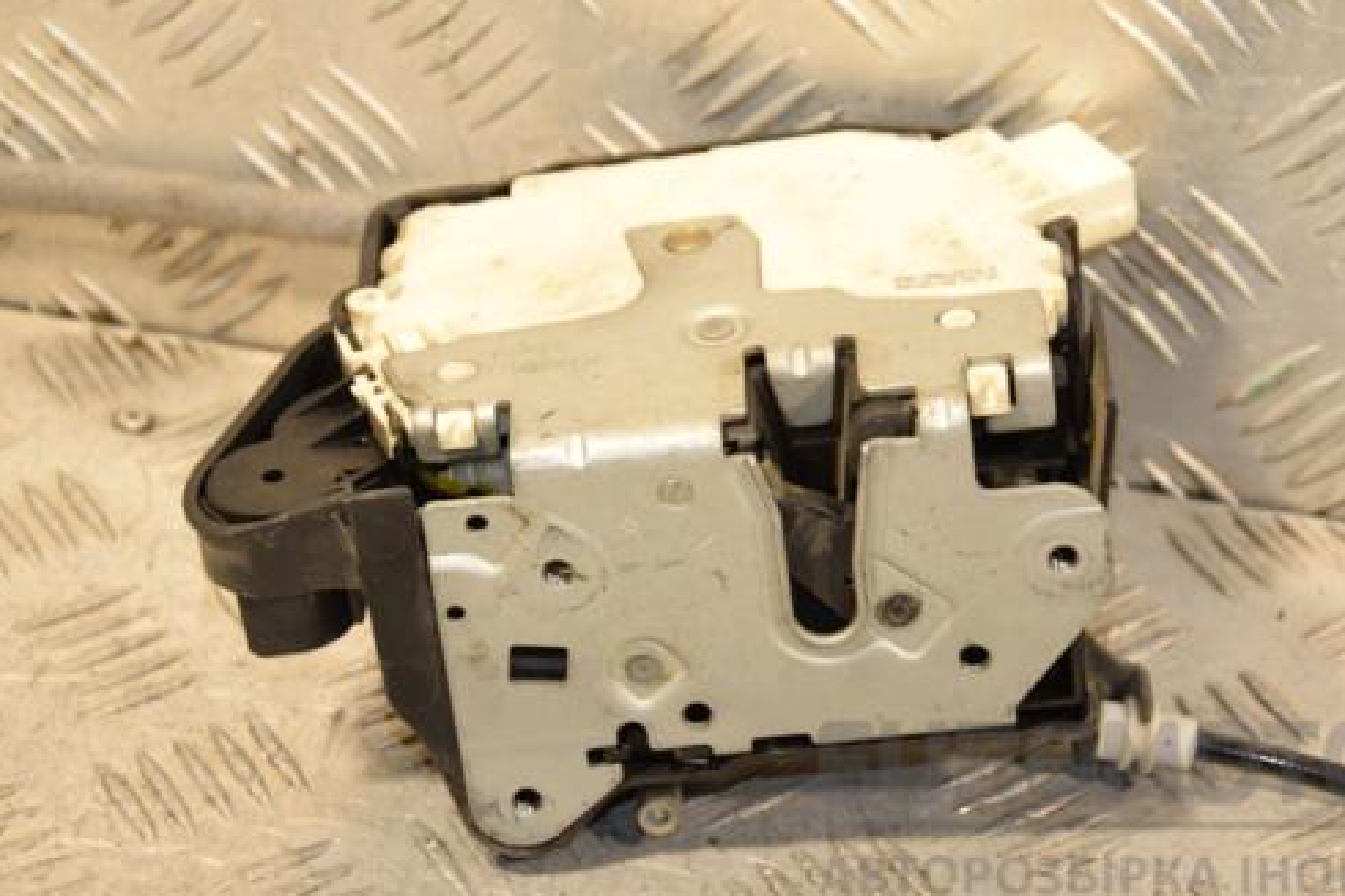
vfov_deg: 11.3
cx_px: 767
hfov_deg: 16.9
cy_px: 397
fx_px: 4519
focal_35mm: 121
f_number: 5.6
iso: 800
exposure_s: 1/200
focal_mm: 66
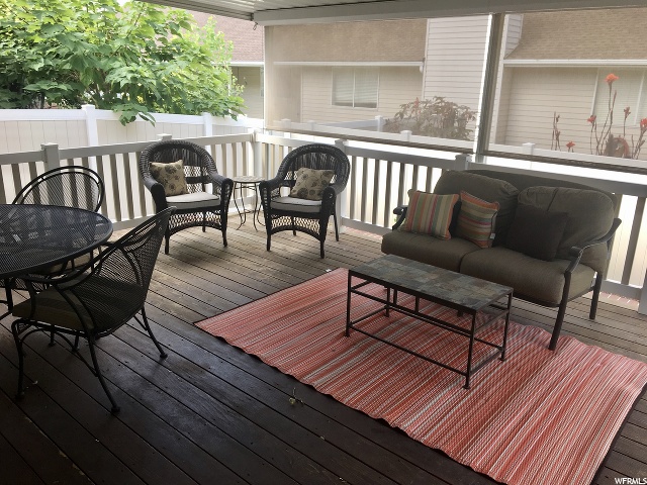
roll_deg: -2.0
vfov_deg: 48.2
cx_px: 324
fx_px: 542
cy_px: 242
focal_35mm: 29
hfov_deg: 61.7
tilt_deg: -15.4
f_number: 2.2
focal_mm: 4.15
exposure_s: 1/149
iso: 25
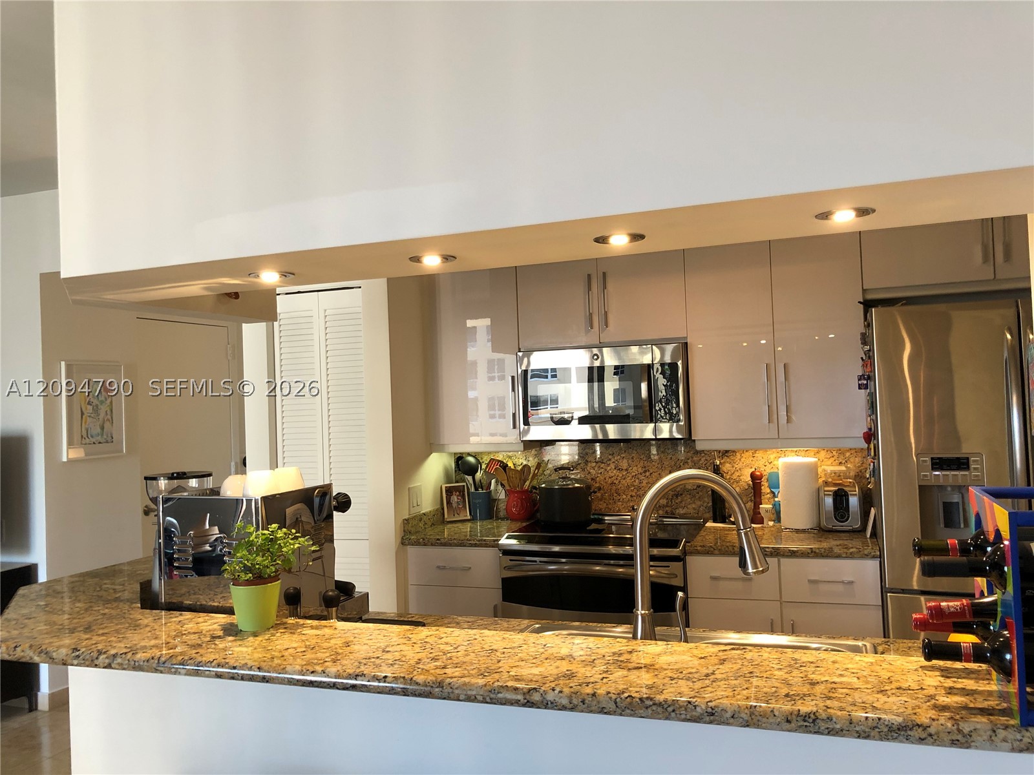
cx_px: 517
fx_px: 836
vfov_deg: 49.7
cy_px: 388
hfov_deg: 63.4
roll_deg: +2.9
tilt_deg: +2.6
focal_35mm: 28
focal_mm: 4
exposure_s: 1/30
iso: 40
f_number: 1.8
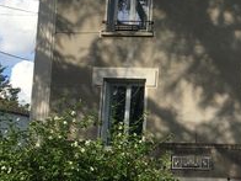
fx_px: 620
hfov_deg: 20.9
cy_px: 103
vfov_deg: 16.6
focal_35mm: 89
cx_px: 269
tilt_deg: +9.1
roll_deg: -1.2
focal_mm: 4.15
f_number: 2.2
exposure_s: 1/1099
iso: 25
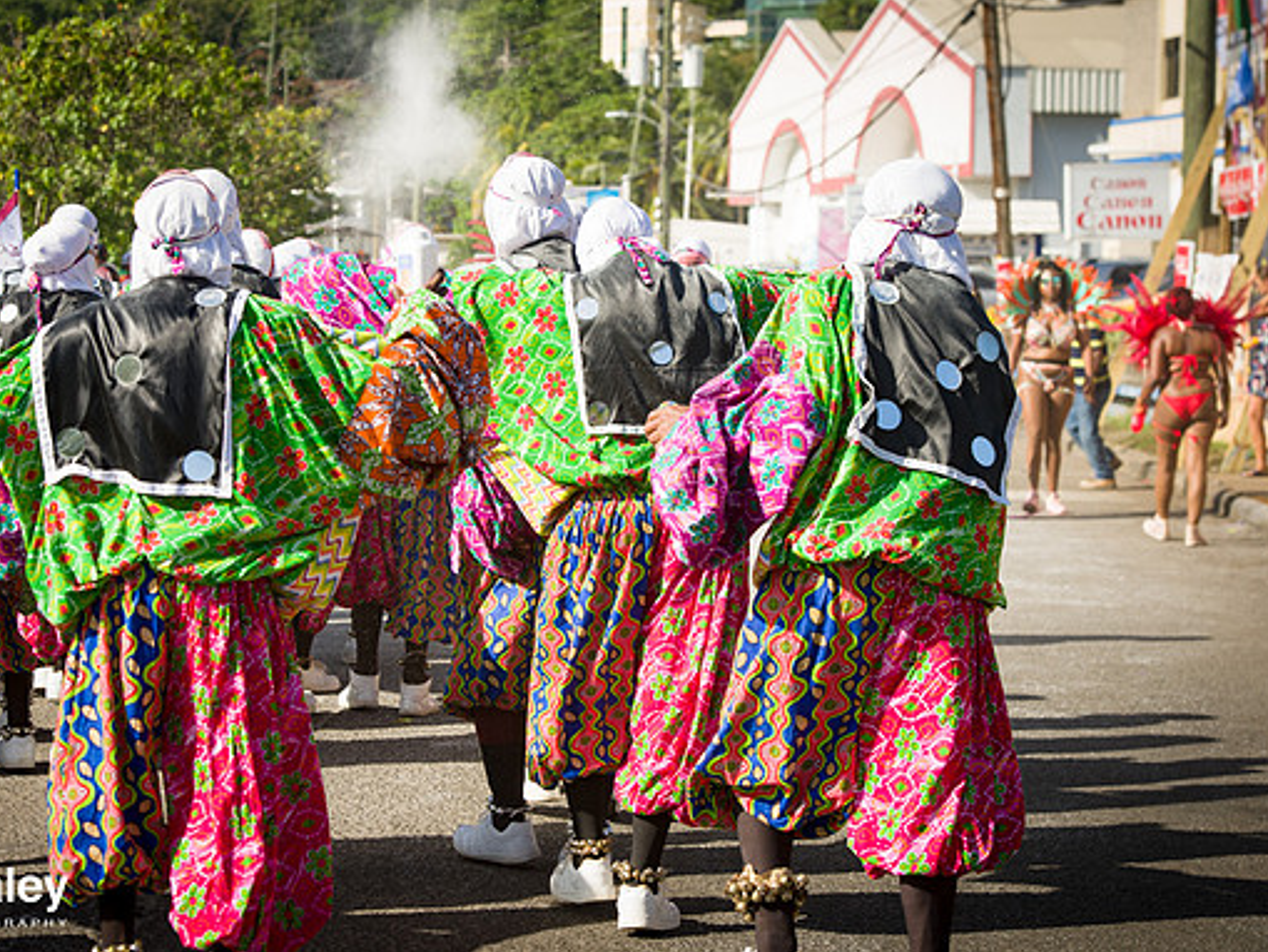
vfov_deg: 14.2
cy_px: 478
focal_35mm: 104
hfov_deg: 18.9
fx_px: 3810
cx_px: 568
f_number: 8
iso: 100
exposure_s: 1/200
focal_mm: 95
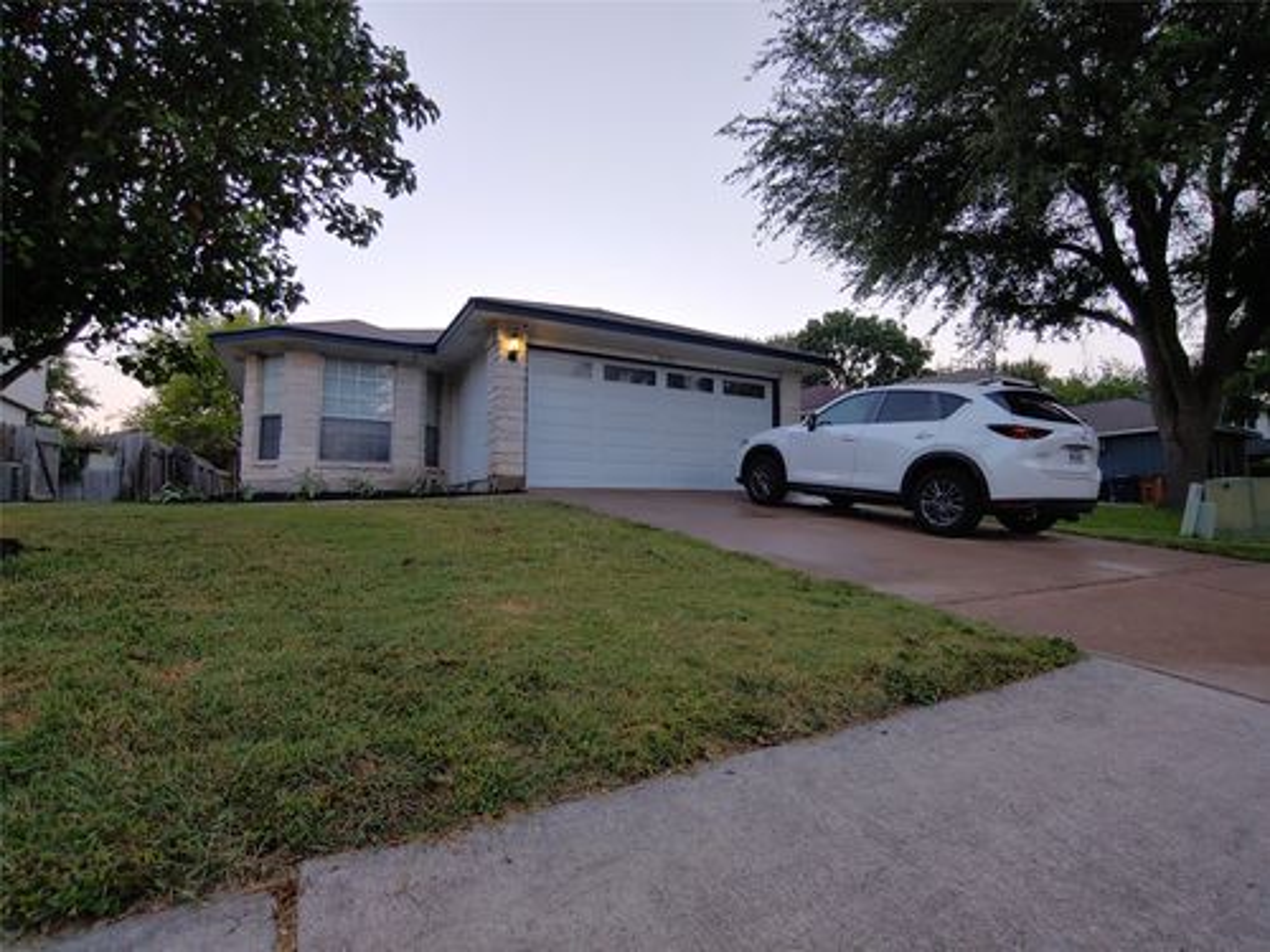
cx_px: 635
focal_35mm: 16
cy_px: 476
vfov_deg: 78.1
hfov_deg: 94.5
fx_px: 587
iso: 50
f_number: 1.9
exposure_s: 1/120
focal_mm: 2.18
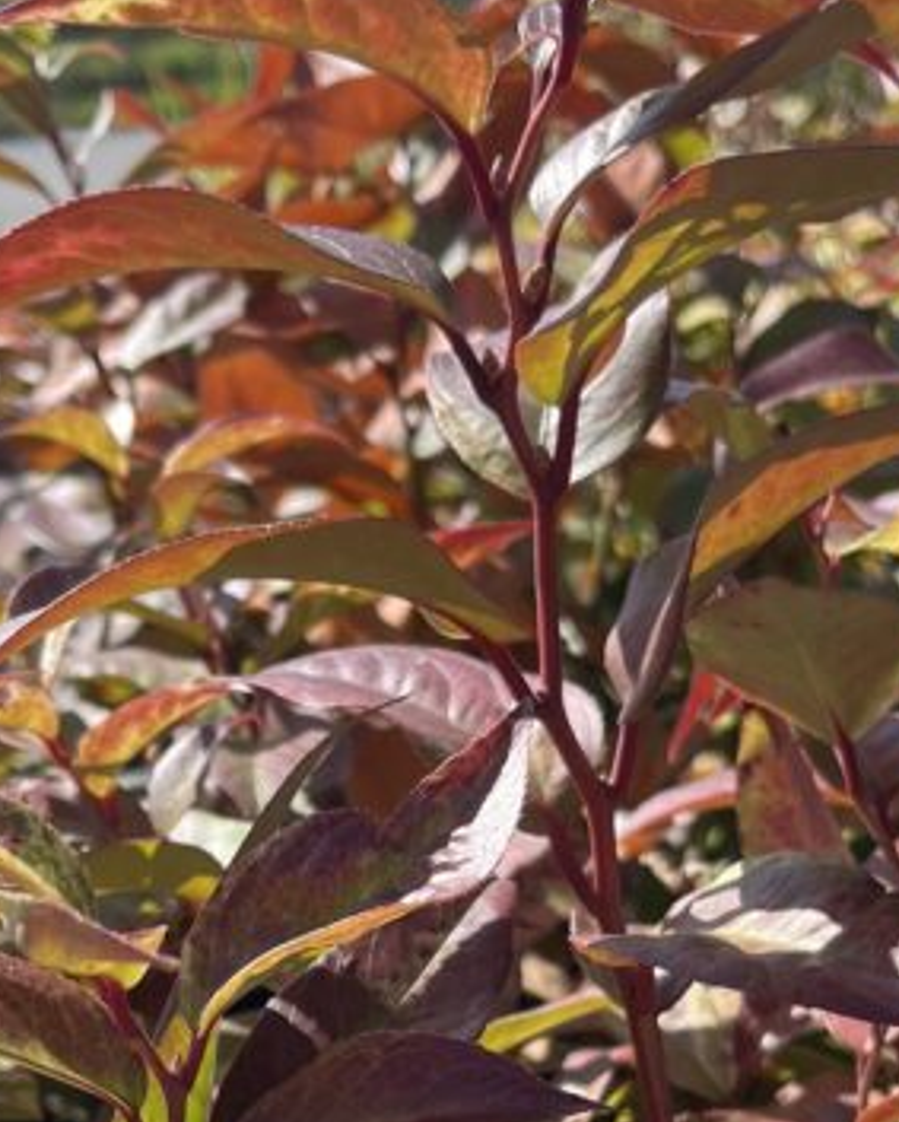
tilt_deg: -22.1
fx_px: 2225
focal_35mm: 67
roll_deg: +5.4
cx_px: 531
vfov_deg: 27.4
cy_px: 987
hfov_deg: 22.8
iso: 50
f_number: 1.6
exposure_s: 1/1536
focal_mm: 5.1
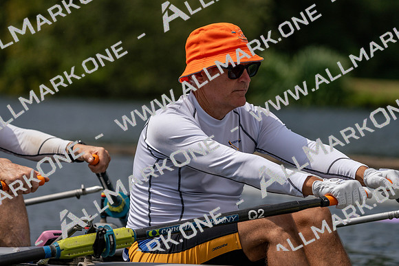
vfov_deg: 4.7
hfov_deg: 7.0
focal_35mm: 295
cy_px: 133
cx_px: 200
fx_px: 3270
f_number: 5.6
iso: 125
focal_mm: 295
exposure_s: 1/1600
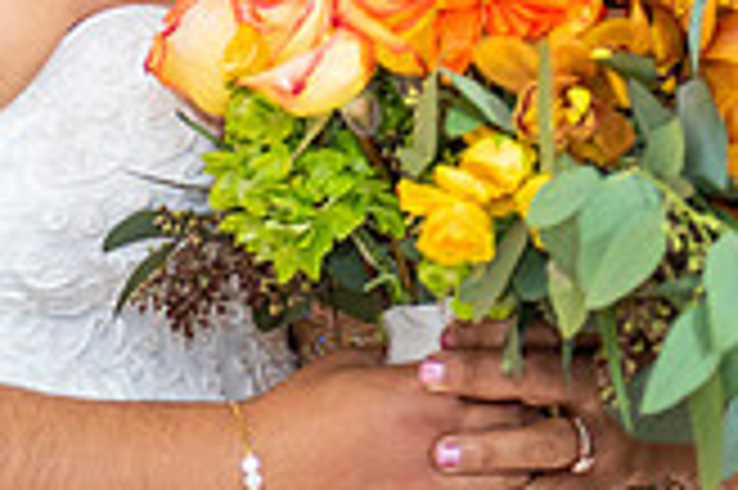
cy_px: -118
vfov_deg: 6.0
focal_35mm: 228
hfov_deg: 9.0
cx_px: 315
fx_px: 4669
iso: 320
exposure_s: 1/100
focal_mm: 56
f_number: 2.8
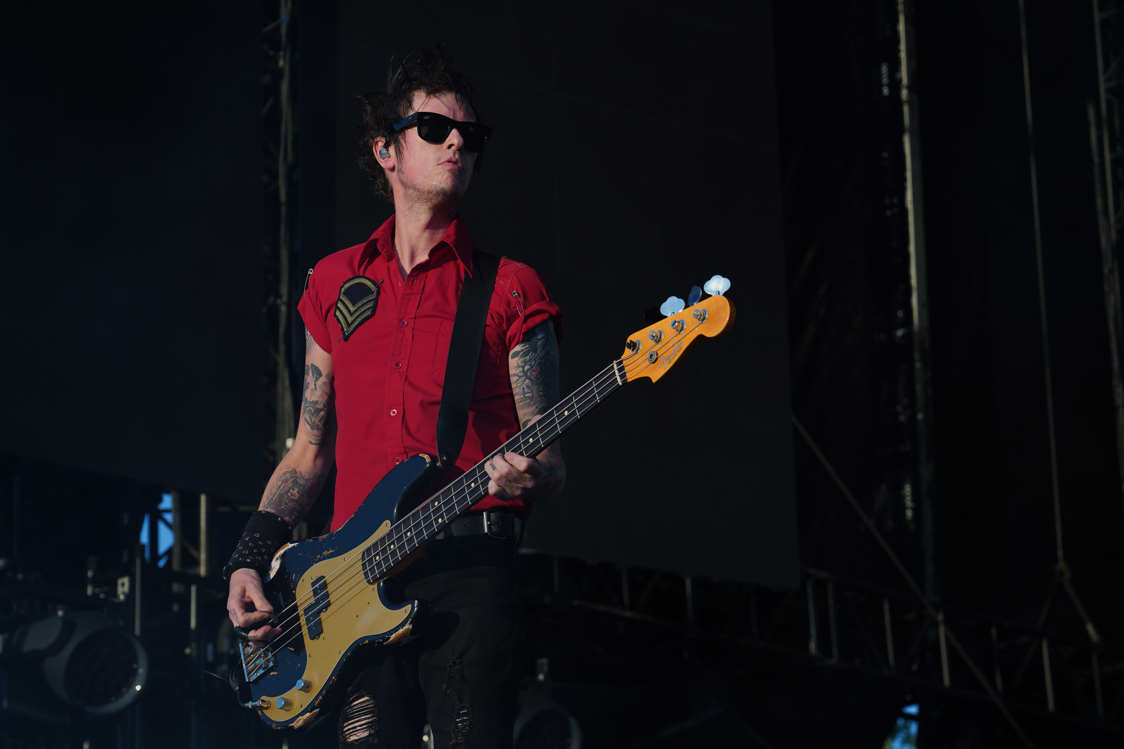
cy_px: 374
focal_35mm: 105
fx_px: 3278
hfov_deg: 19.5
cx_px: 562
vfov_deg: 13.0
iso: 100
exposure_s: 1/400
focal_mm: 105
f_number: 7.1
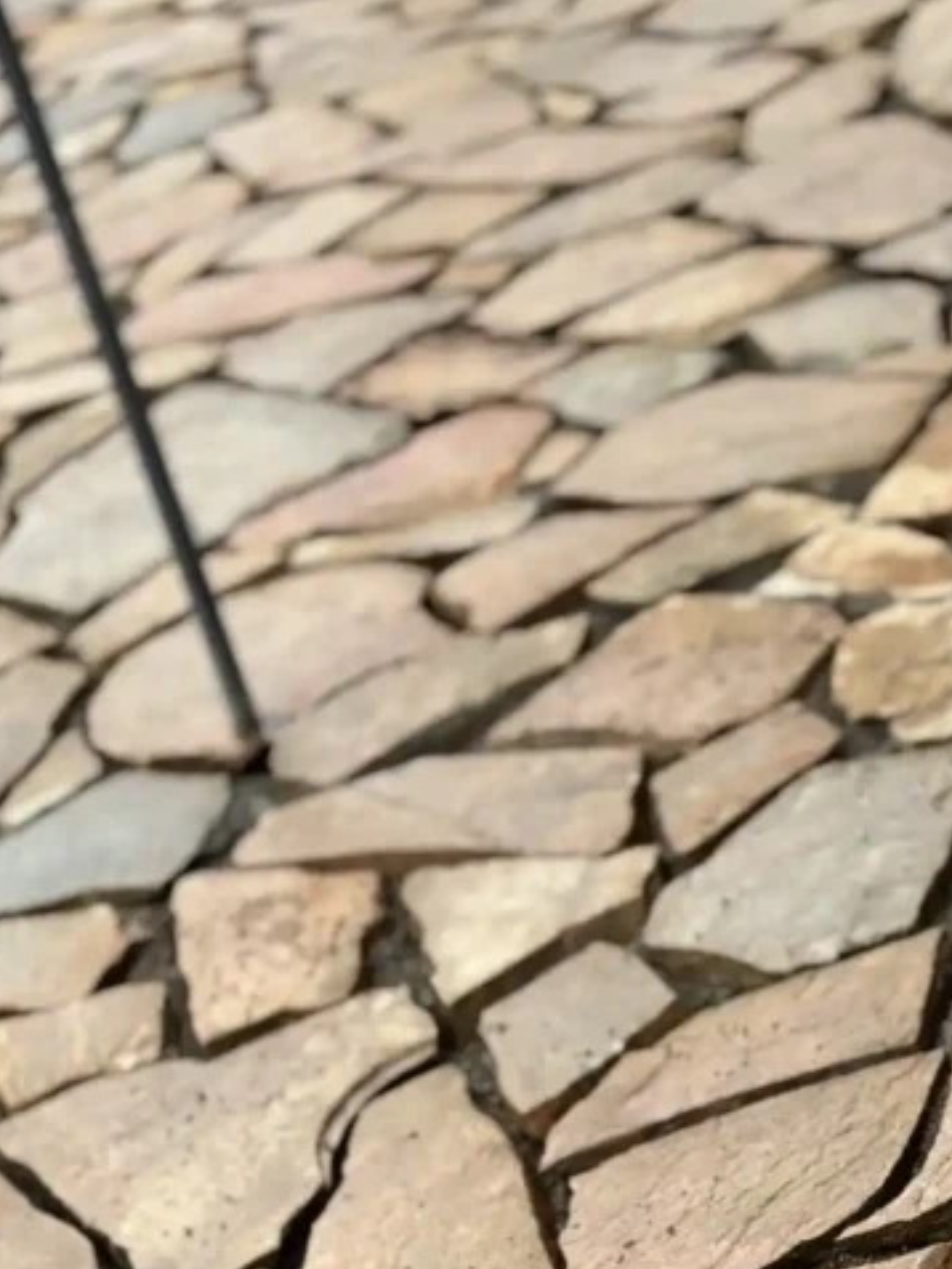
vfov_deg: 18.7
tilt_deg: -29.9
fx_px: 3775
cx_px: 1003
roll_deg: +11.6
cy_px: 1208
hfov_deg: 14.1
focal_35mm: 103
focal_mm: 6.76
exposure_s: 1/1560
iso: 64
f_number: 1.78
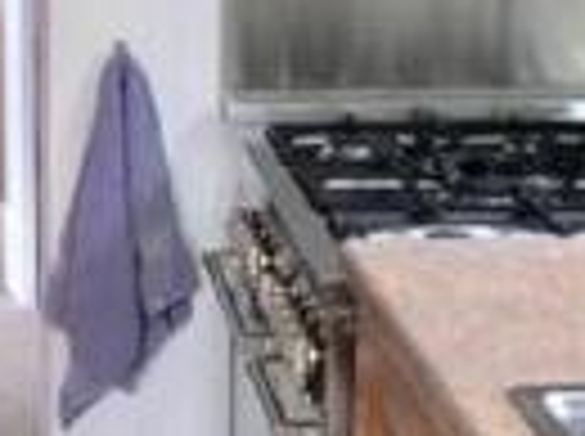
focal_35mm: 126
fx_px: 2125
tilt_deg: -10.3
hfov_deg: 15.6
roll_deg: -0.3
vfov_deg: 11.7
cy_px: 142
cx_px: 146
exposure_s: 1/96
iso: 20
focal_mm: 3.99
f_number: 1.8
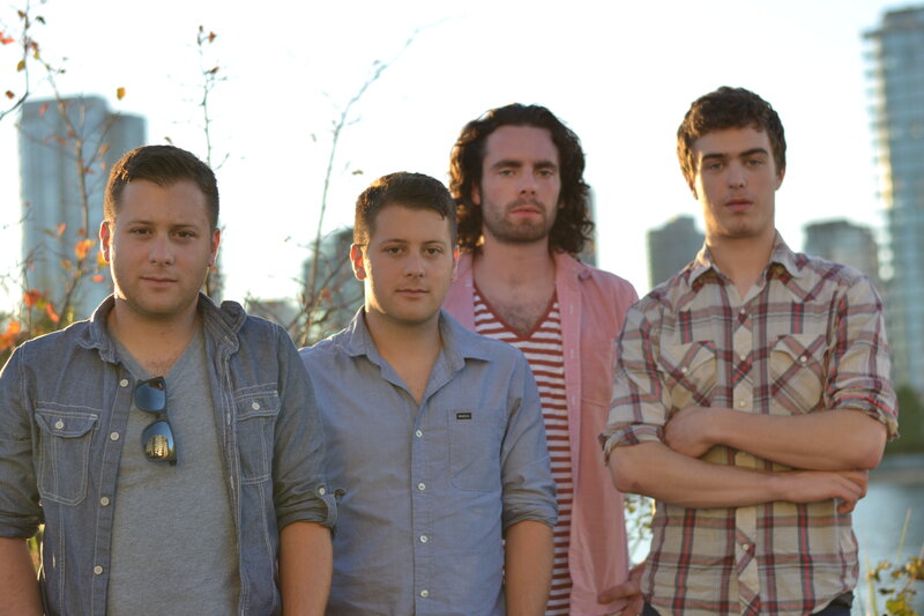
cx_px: 462
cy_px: 308
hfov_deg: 27.0
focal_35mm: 75
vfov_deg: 18.2
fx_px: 1924
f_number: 2.8
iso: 100
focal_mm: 50
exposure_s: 1/320
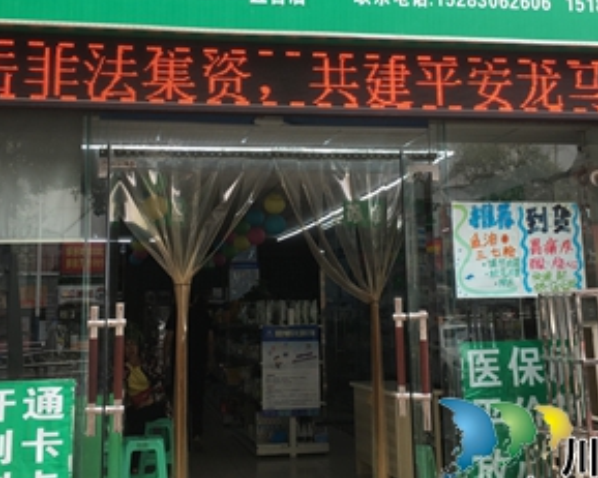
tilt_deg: +12.1
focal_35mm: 49
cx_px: 292
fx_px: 867
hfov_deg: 38.1
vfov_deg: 30.6
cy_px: 154
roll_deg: +1.0
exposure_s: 1/122
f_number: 2.2
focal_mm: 4.15
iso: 25
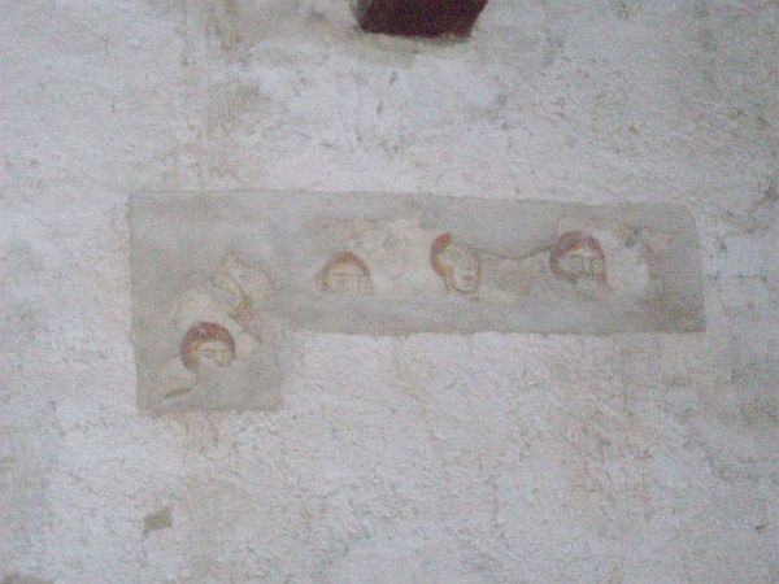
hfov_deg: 17.7
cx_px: 390
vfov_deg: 13.3
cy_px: 292
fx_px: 2498
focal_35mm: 111
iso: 1250
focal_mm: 18.6
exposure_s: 1/90.2
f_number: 5.2
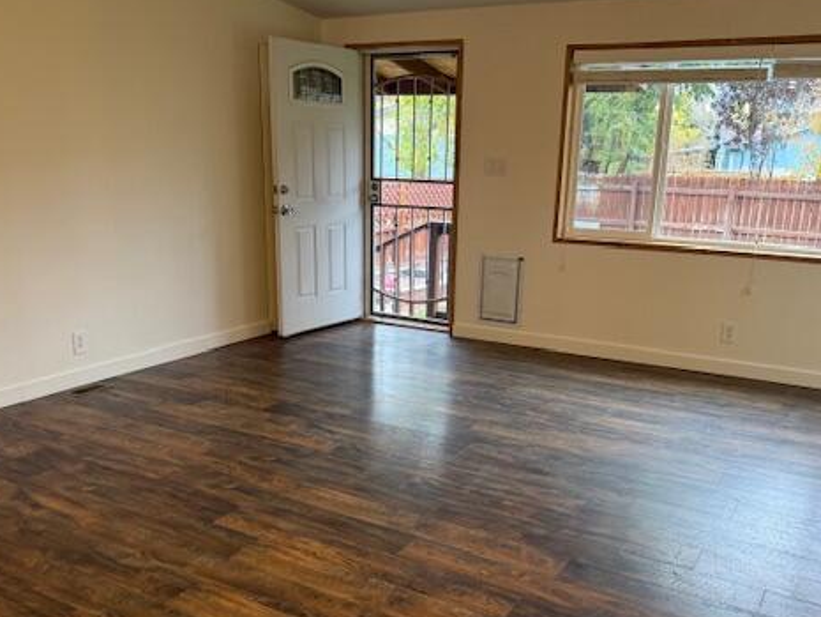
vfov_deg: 42.7
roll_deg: -1.4
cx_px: 427
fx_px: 783
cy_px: 375
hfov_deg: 55.3
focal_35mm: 33
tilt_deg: -14.6
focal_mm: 6.76
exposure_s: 1/60
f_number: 1.78
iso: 200
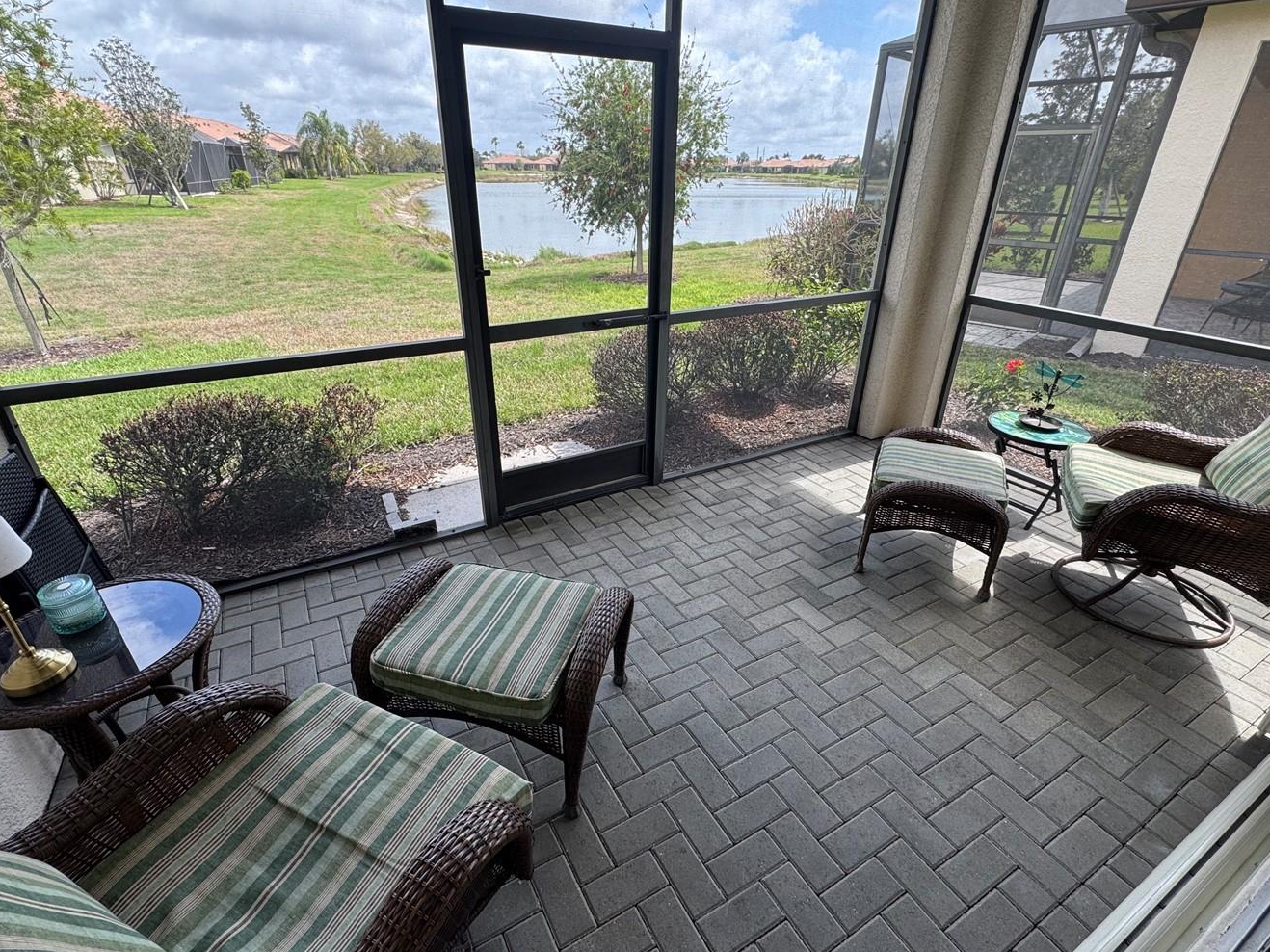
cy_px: 471
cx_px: 626
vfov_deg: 74.7
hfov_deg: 91.0
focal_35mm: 17
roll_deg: -1.1
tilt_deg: -26.9
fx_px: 624
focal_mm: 2.22
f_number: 2.2
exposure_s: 1/230
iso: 40
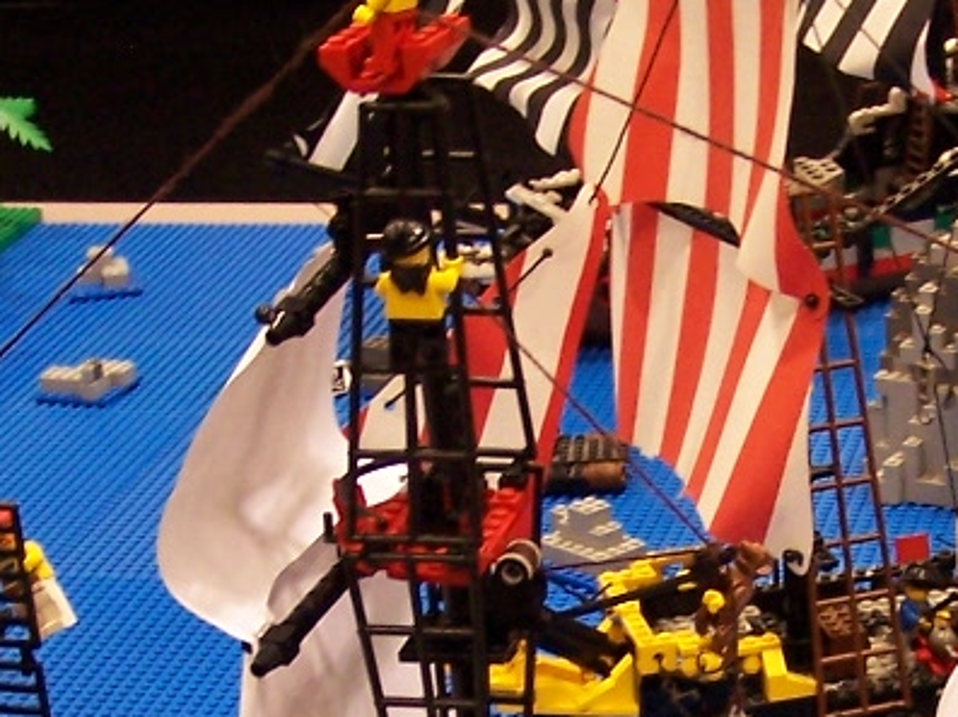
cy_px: 797
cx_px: 734
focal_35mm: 115
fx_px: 3180
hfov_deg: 17.0
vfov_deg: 12.6
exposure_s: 1/15
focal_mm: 6.3
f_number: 2.8
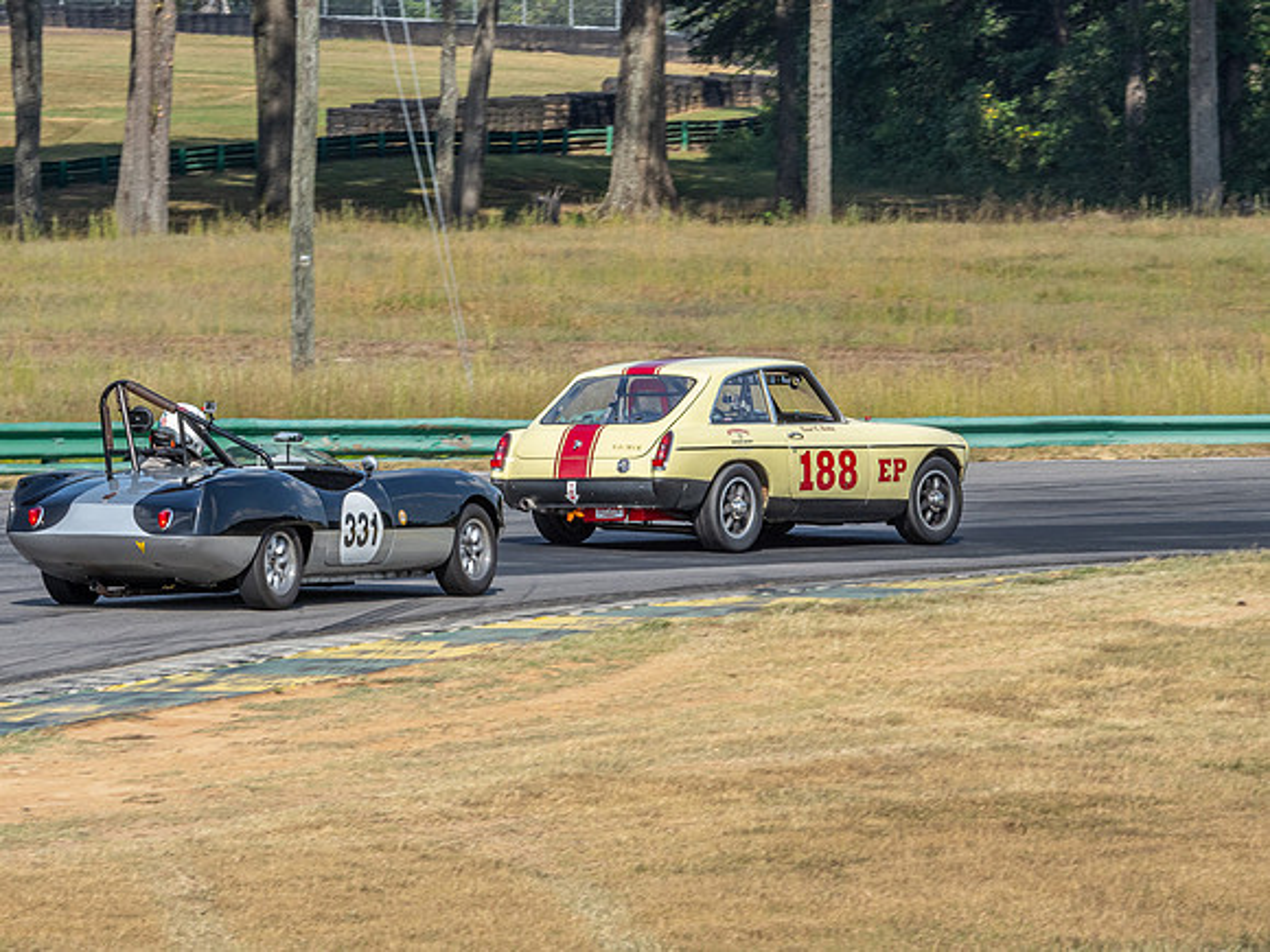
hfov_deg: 6.0
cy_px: 424
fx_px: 12214
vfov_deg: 4.5
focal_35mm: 333
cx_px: 705
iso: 320
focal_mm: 150
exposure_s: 1/320
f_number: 13
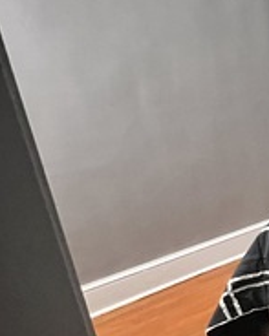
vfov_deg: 40.0
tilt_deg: -19.7
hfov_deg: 22.8
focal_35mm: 46
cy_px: 216
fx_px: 458
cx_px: 454
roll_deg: +1.4
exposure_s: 1/40
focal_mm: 1.57
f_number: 1.8
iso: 800
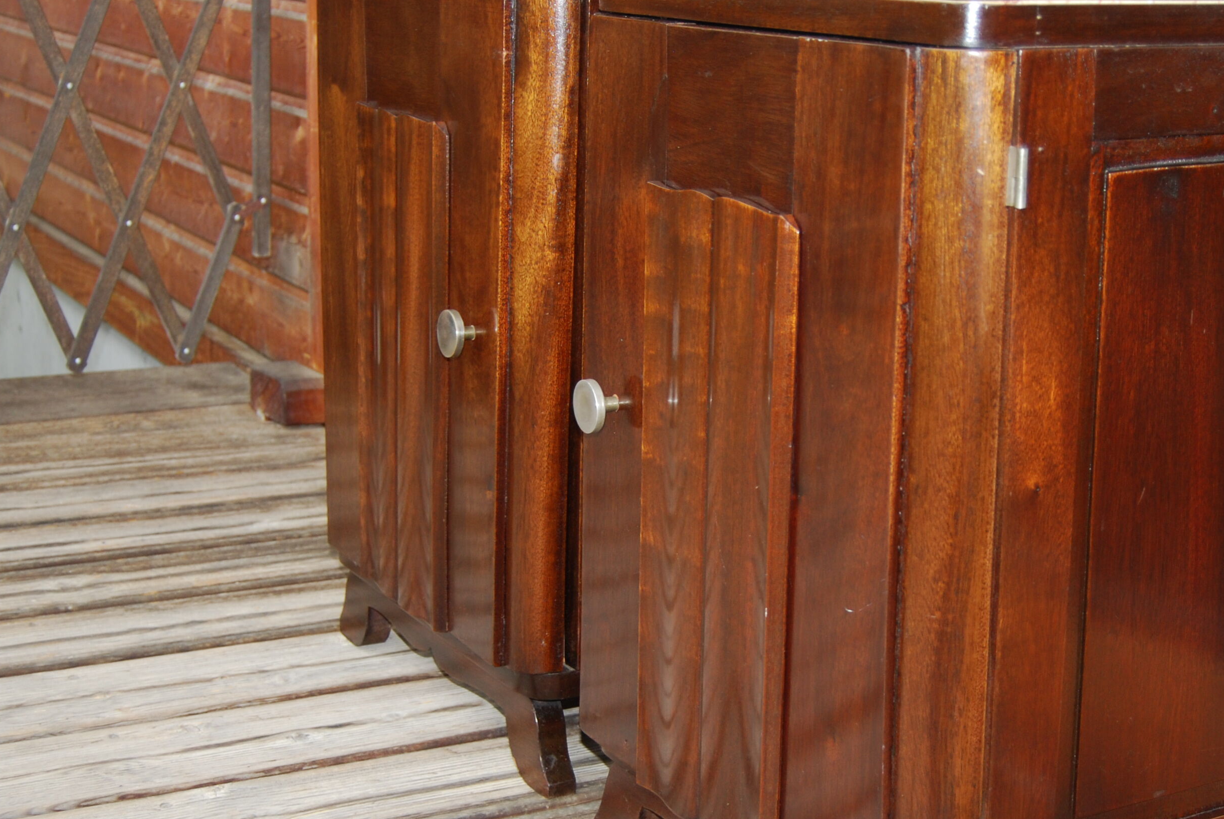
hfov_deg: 32.3
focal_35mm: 62
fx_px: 2110
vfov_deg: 21.9
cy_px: 504
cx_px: 701
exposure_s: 1/60
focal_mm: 26
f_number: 4
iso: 200
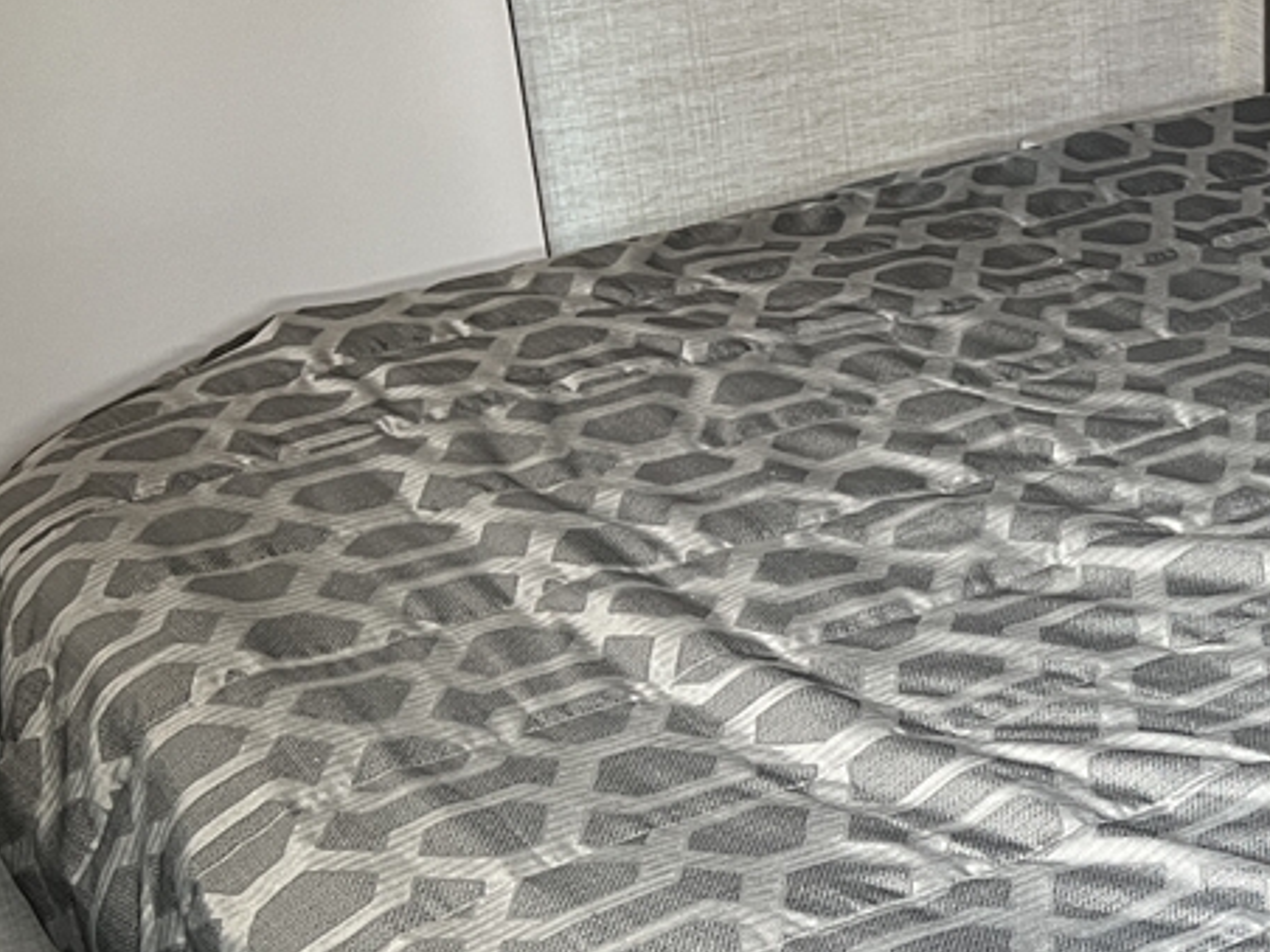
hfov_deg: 25.2
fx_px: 2531
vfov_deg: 21.1
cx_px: 1537
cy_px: 713
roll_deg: -1.4
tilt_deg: -31.8
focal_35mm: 69
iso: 125
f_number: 1.5
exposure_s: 1/73
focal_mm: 5.7
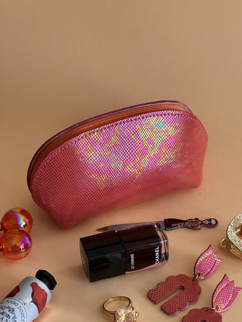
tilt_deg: -34.9
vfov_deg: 25.3
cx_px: 121
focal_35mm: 77
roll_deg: +2.2
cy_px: 161
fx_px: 718
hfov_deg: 19.1
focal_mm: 9
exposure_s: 1/60
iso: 250
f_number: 2.8
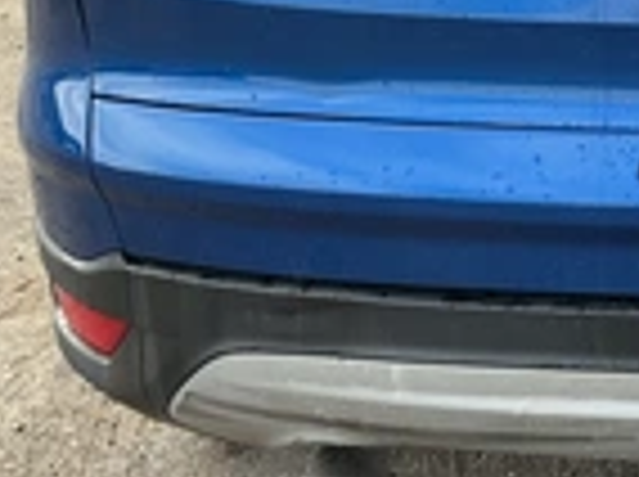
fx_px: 1456
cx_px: 774
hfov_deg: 22.7
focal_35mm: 79
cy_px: 50
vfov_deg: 18.3
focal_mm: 3
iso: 16
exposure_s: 1/137
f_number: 1.8
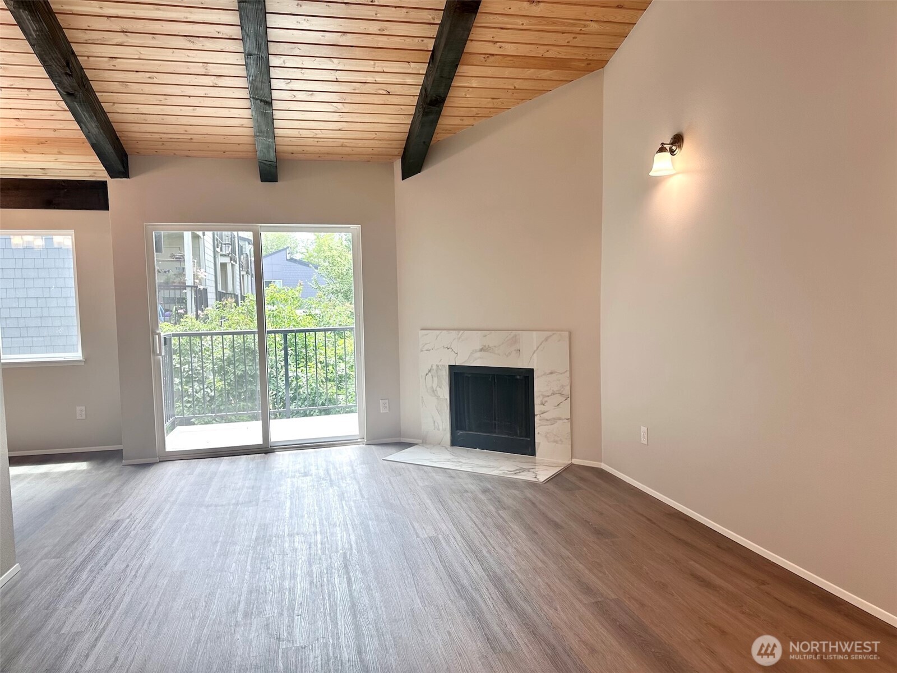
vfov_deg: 56.8
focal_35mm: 24
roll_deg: +1.0
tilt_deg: -3.7
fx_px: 622
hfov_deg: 71.6
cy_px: 336
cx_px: 448
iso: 64
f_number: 1.78
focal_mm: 6.86
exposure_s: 1/159
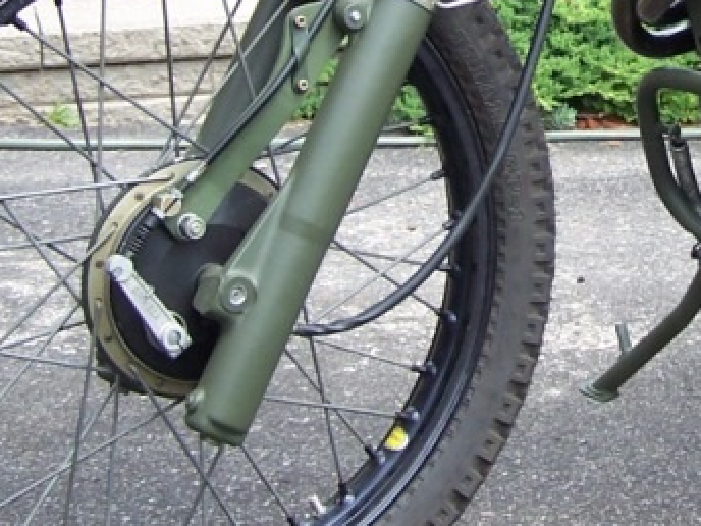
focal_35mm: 113
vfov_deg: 12.9
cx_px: 687
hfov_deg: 17.1
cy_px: -55
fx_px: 2288
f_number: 2.8
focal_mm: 6.3
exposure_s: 1/500
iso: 80
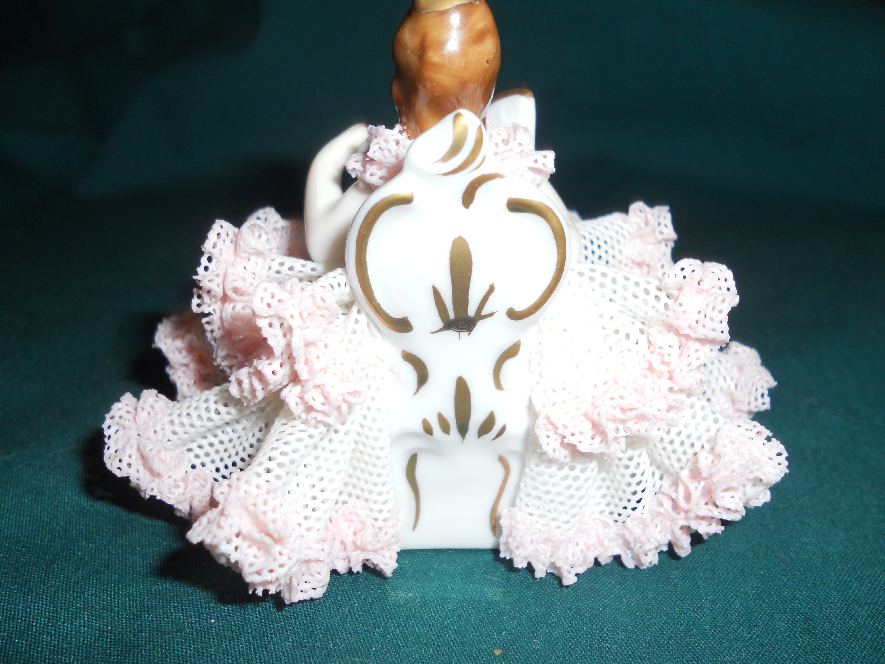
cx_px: 442
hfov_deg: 56.8
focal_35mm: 32
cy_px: 332
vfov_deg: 44.2
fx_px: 818
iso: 80
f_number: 8.8
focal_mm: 5.8
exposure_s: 1/25
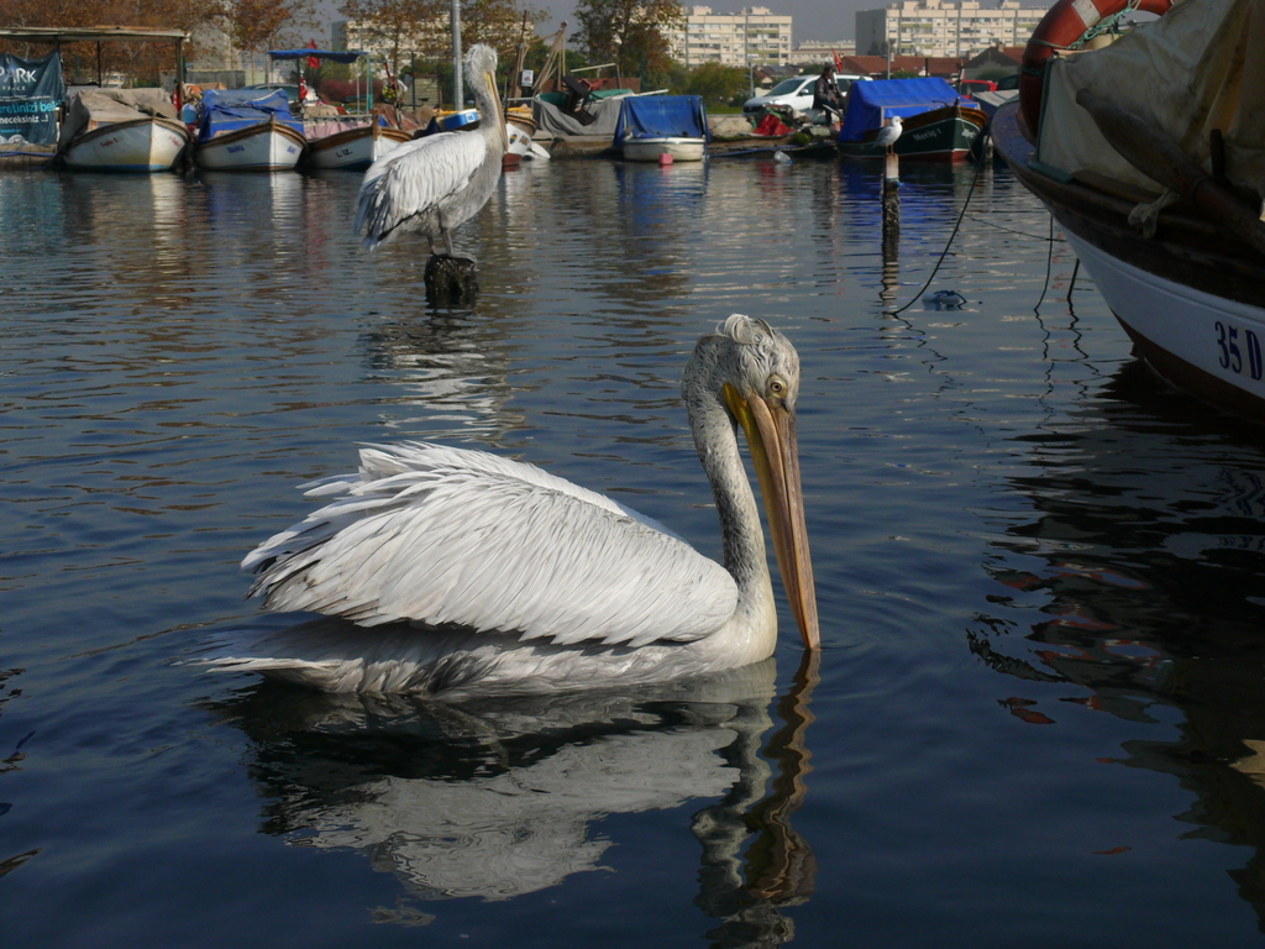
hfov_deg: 33.8
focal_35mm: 57
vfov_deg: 25.7
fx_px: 2083
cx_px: 632
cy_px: 474
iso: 100
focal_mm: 12
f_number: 4.5
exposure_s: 1/800
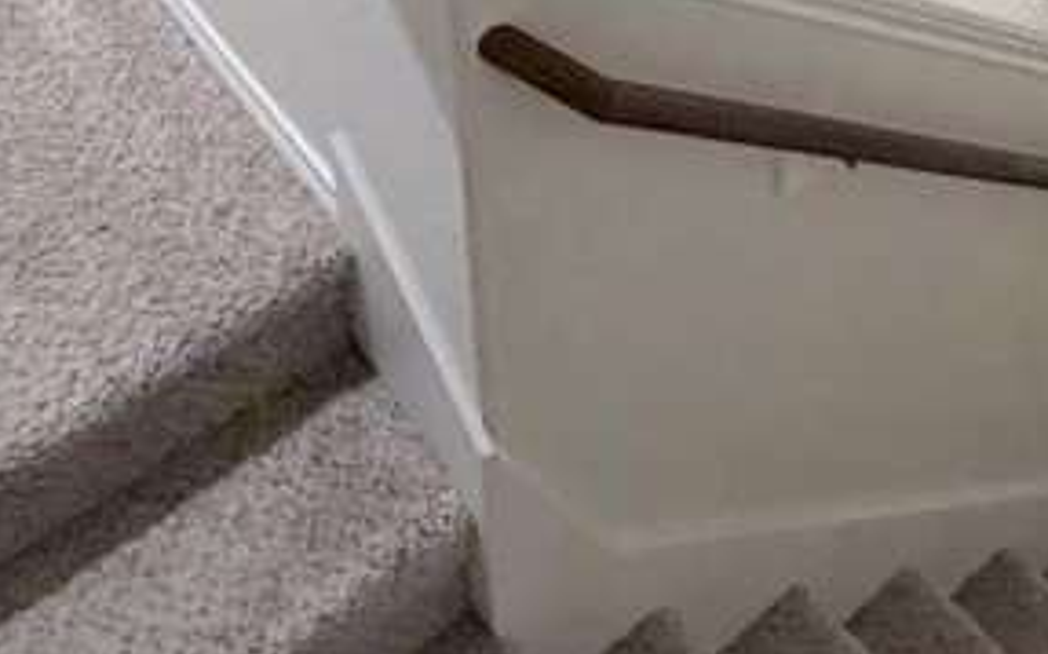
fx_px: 1513
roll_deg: +3.0
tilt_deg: -21.7
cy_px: -475
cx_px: 482
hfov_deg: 38.2
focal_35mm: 53
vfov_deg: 19.3
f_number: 2.2
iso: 400
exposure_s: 1/60
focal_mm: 2.22
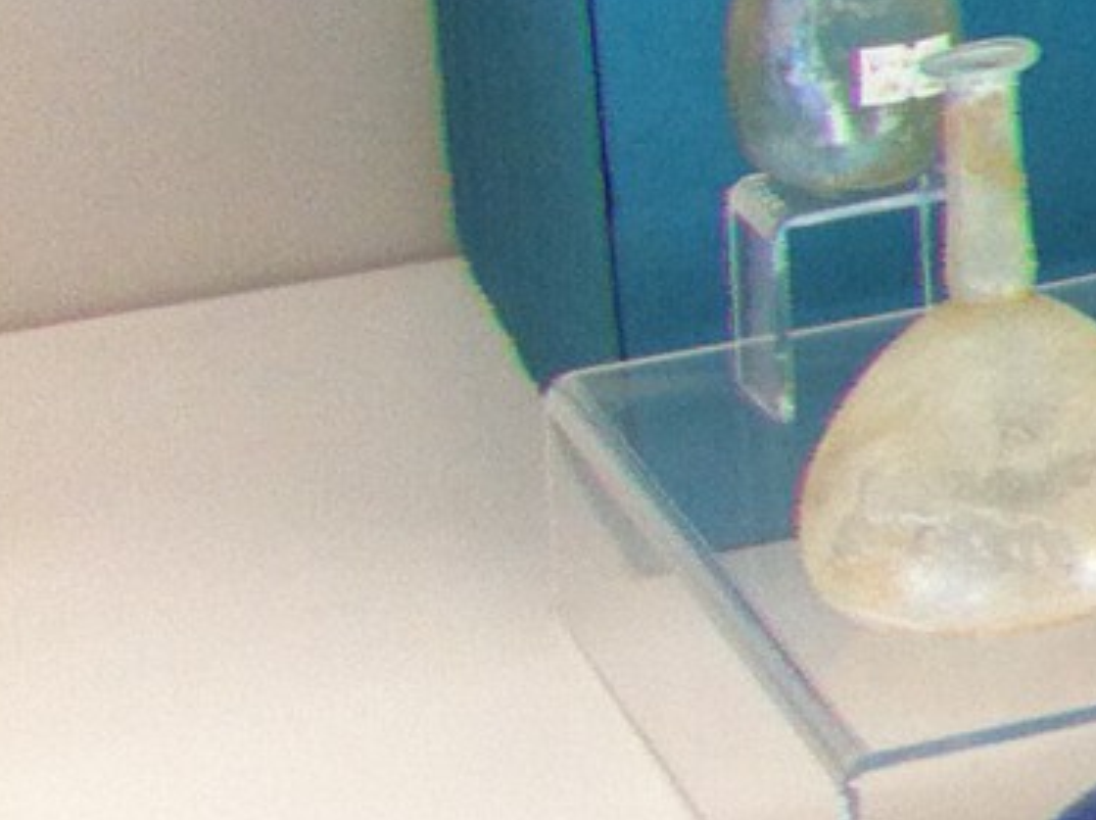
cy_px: -923
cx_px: 2994
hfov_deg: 8.9
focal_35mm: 192
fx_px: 6073
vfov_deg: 7.4
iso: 80
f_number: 2.8
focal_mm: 3.85
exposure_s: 1/20
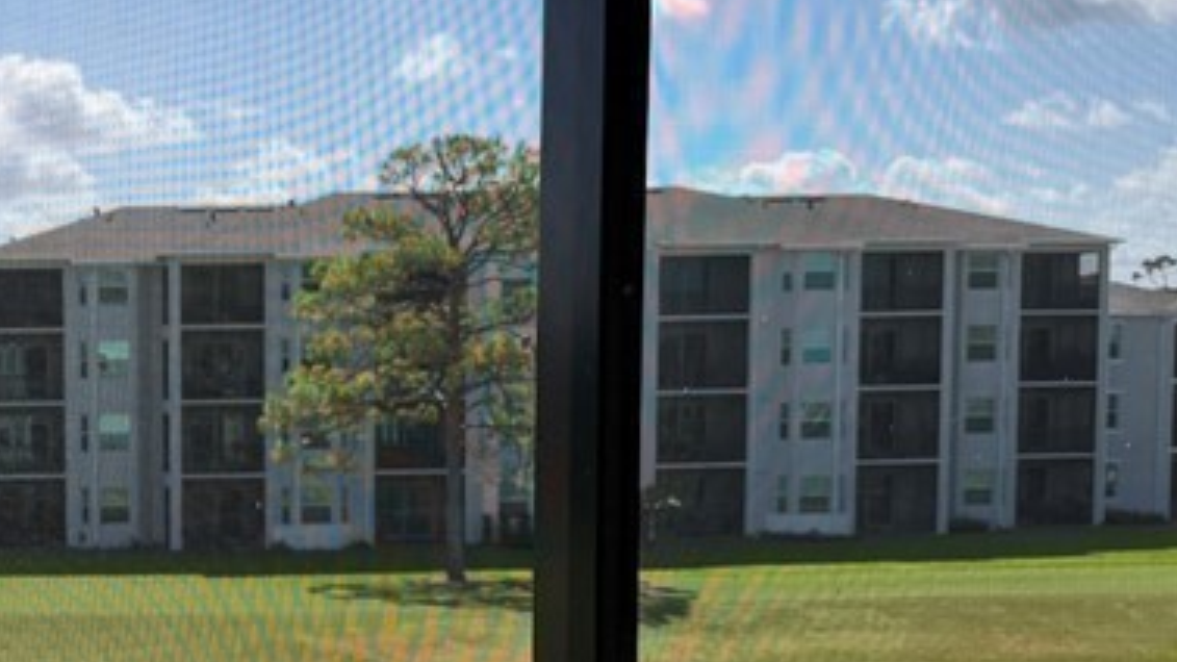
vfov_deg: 16.8
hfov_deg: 28.2
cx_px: 31
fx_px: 2216
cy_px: 575
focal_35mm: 71
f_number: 1.78
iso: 100
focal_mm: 6.76
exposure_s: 1/2703
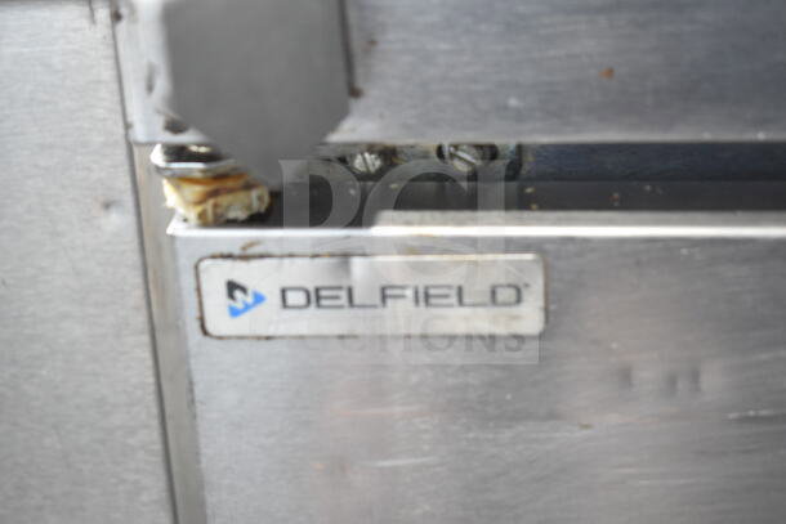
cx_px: 393
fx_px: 1572
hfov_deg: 28.1
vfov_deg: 18.9
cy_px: 262
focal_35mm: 72
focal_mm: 48
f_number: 5.3
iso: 2000
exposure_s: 1/80
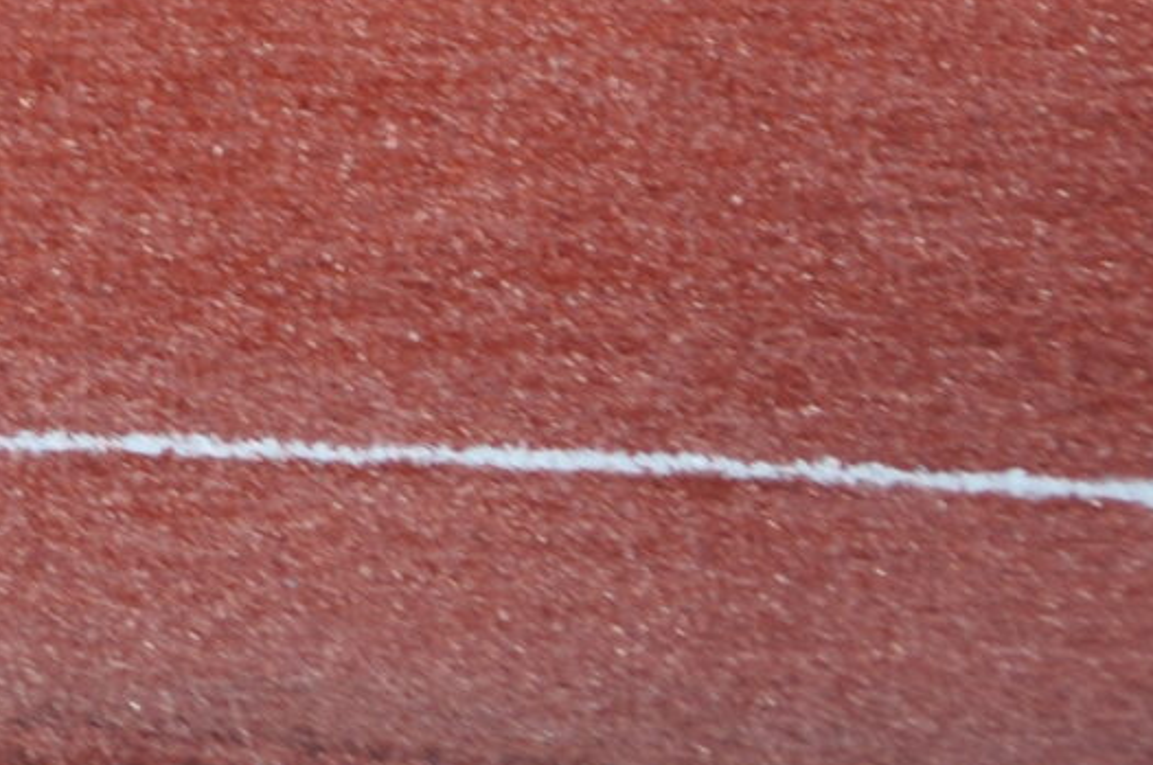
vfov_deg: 1.4
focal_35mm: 986
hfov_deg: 2.1
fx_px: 31545
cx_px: -894
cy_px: -741
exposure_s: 1/200
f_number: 7.1
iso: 200
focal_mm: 135
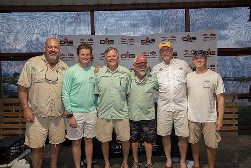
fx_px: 174
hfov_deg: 71.5
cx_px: 126
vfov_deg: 51.3
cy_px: 84
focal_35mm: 25
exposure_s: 1/80
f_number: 4
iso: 500
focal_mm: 25
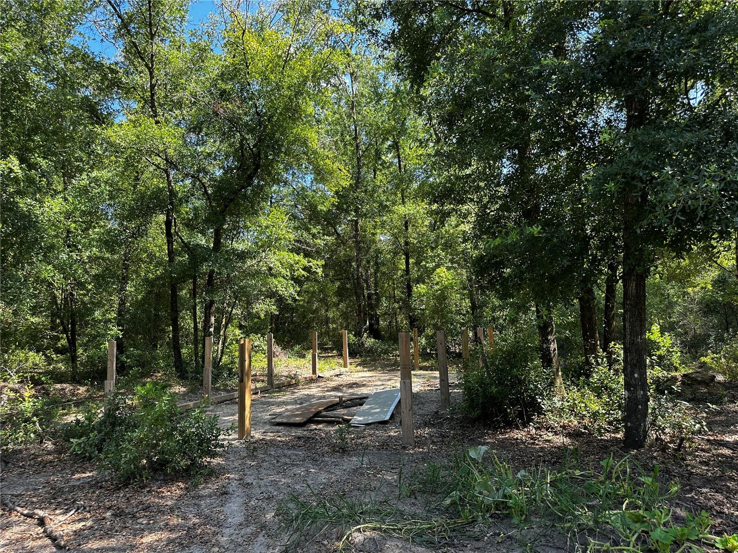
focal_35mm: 24
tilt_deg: +5.8
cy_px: 276
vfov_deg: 56.8
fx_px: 512
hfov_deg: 71.6
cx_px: 369
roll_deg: +1.7
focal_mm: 6.86
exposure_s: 1/417
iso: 80
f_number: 1.78
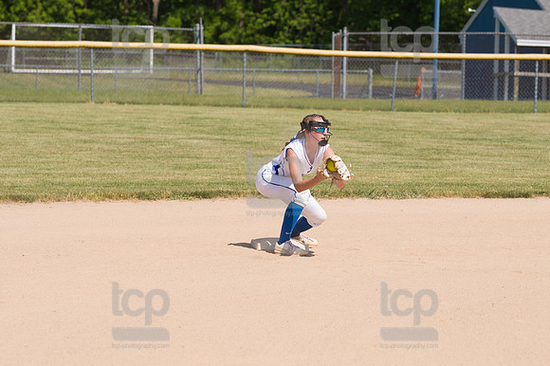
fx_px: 3435
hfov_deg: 9.2
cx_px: 275
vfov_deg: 6.1
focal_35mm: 225
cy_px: 183
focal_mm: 150
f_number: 5.6
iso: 250
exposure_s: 1/1600
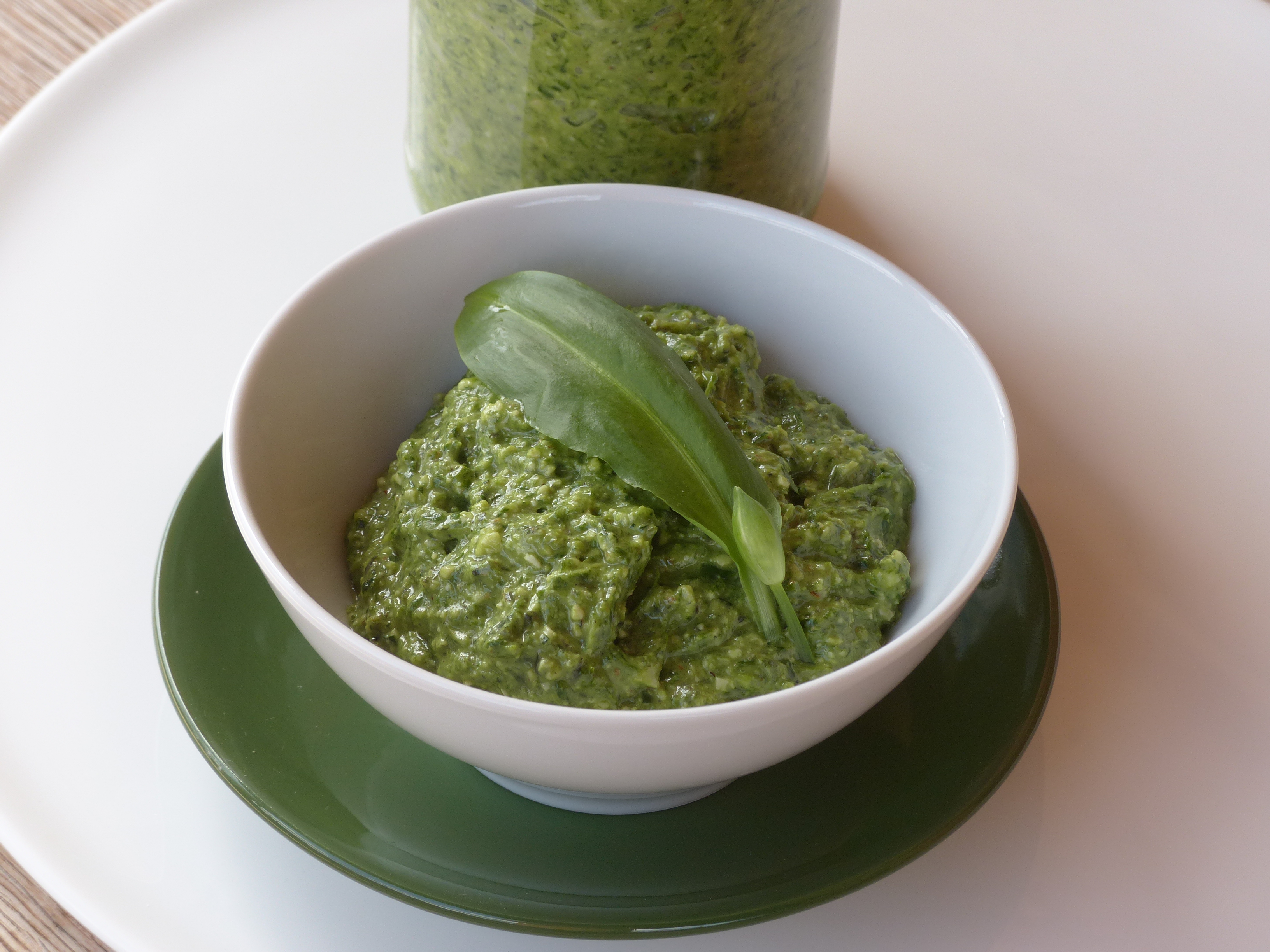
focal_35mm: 152
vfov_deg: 9.8
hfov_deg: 13.0
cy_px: 476
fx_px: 5577
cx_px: 635
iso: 100
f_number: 4
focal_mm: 27.4
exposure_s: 1/250
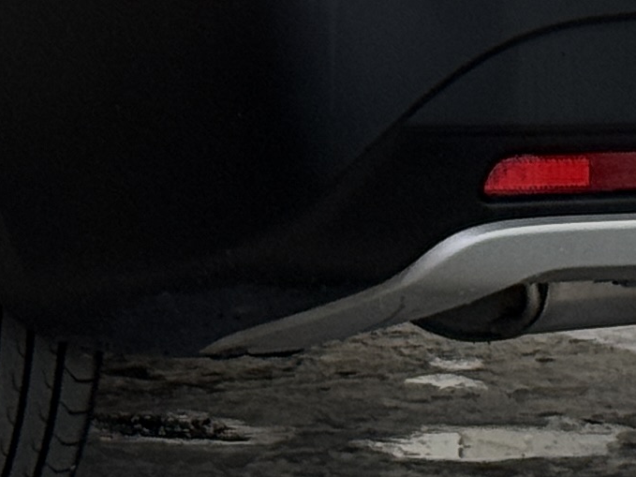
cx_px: 199
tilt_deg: -0.8
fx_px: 5235
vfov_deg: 5.1
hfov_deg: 6.9
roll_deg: -0.3
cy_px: -359
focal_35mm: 285
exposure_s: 1/60
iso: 64
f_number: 1.78
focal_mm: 6.76
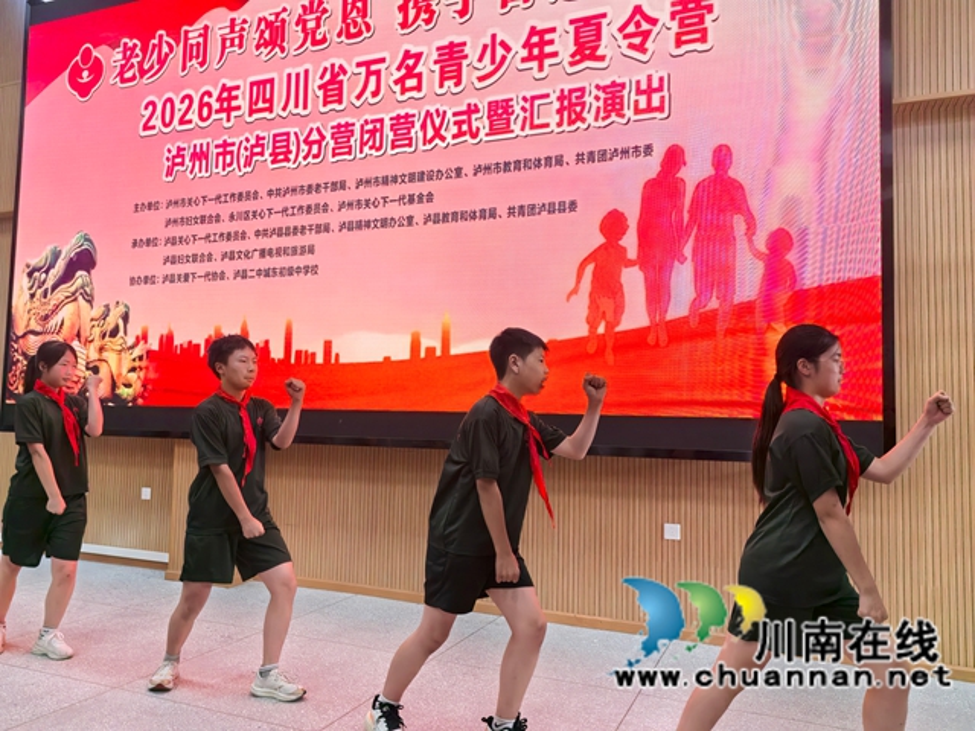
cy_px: 366
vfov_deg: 51.4
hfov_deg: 65.3
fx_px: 760
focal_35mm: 27
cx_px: 488
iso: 64
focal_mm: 5.52
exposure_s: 1/100
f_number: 1.9
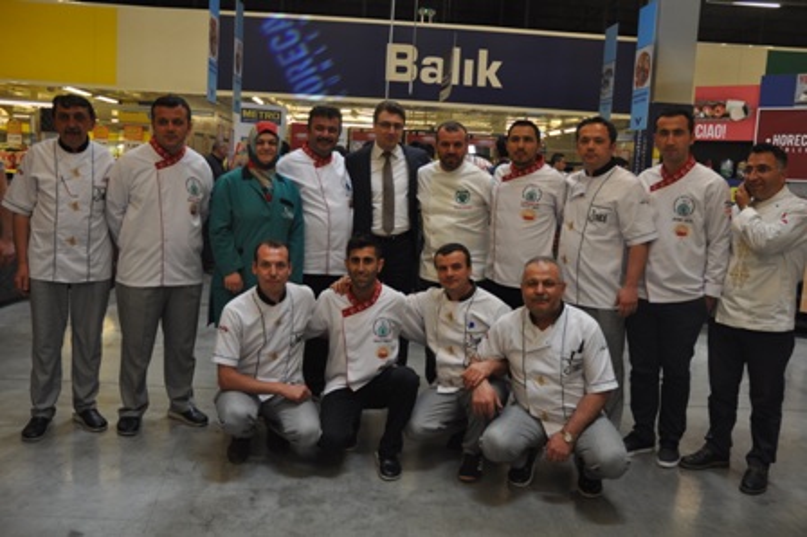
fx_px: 739
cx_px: 404
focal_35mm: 33
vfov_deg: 39.9
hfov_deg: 57.3
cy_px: 268
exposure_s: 1/60
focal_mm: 22
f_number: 4
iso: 400
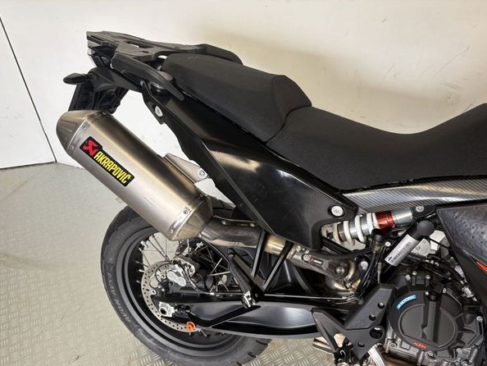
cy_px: 195
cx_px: 257
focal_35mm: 28
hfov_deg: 63.4
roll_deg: +1.6
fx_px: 394
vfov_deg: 49.7
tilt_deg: -39.8
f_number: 1.6
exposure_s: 1/50
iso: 64
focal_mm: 5.96
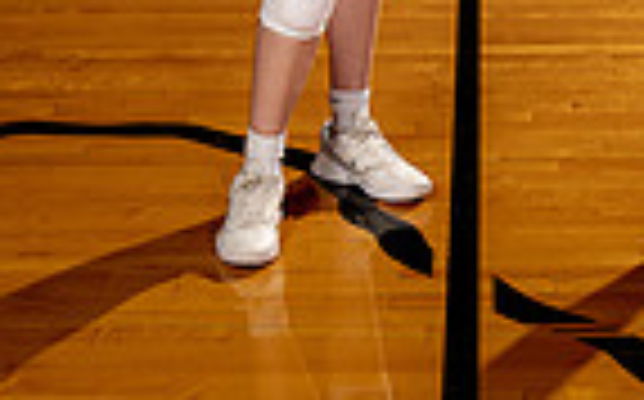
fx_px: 2139
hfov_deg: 17.0
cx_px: 513
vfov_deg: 9.6
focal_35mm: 122
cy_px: -521
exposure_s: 1/250
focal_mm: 38
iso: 100
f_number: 5.6
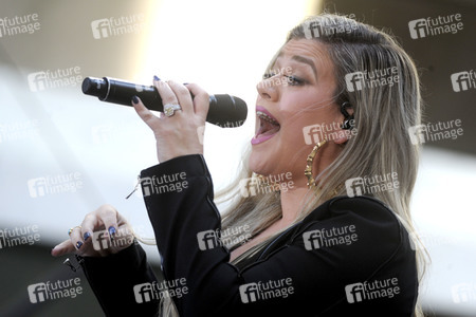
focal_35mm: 300
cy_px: 158
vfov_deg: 4.6
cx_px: 238
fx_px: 3966
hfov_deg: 6.9
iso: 1000
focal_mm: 300
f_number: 4
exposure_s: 1/1000
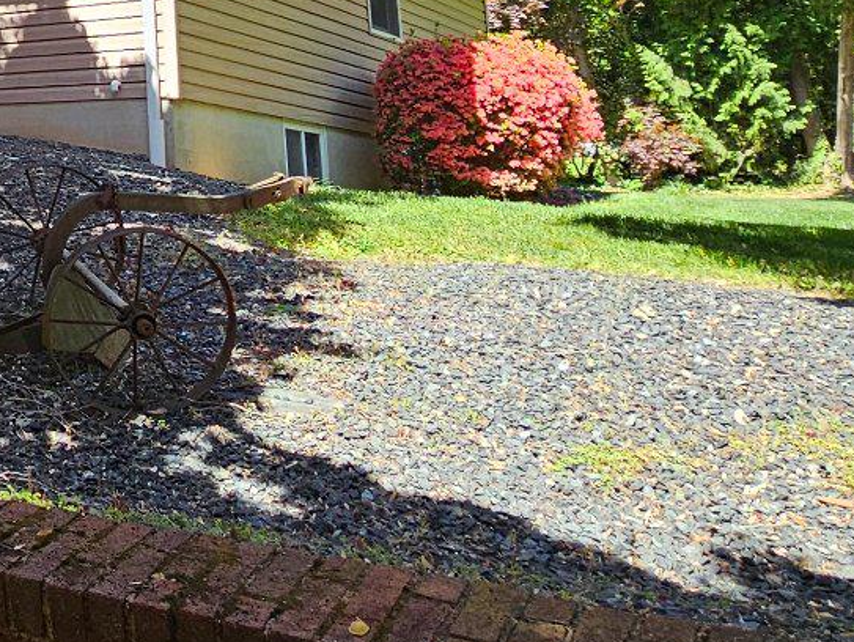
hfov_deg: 29.1
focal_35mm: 49
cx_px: -332
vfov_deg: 27.2
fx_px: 1210
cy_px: -68
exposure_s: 1/421
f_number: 2.2
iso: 50
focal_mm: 2.2
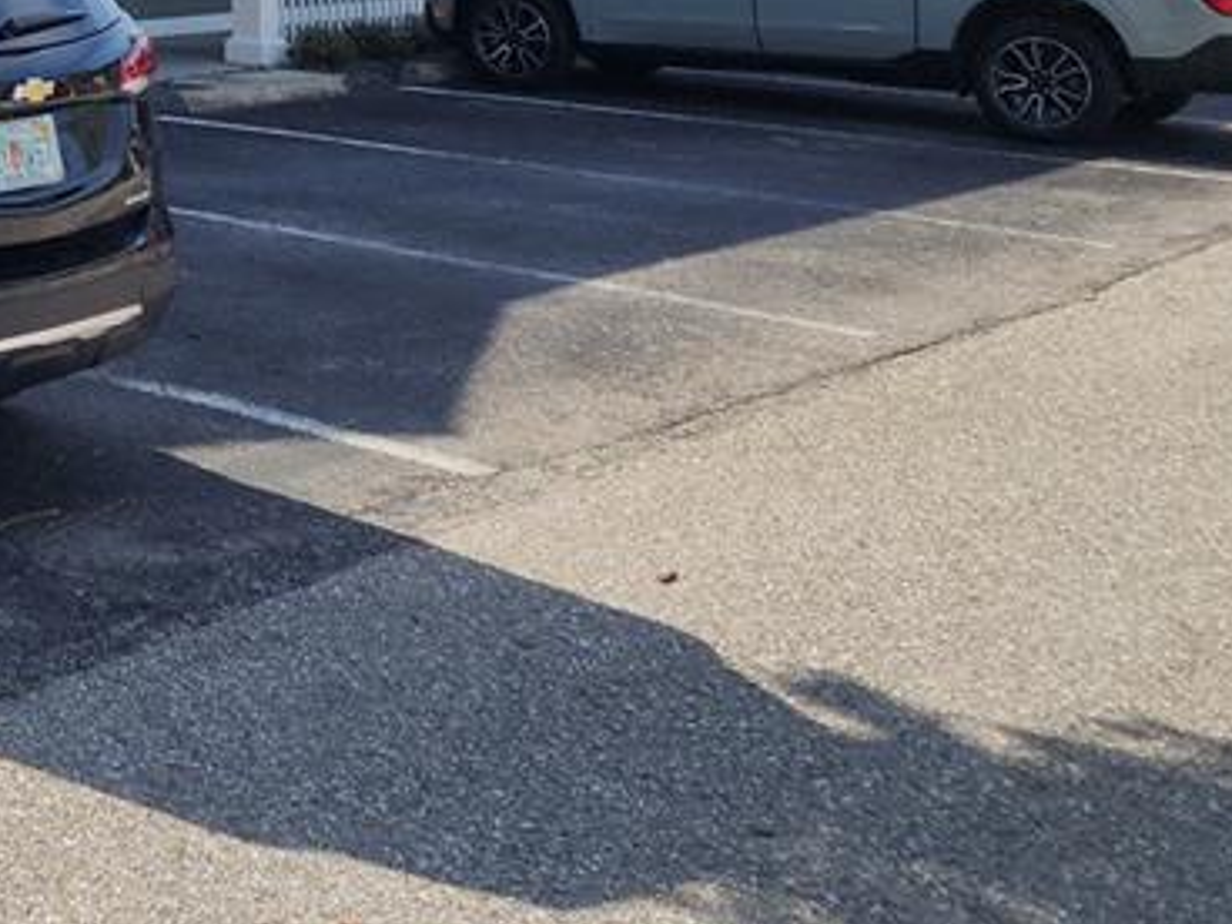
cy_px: -305
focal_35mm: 64
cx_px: -281
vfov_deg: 20.7
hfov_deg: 26.6
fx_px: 2278
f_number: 1.8
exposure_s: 1/992
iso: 12
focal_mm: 6.4
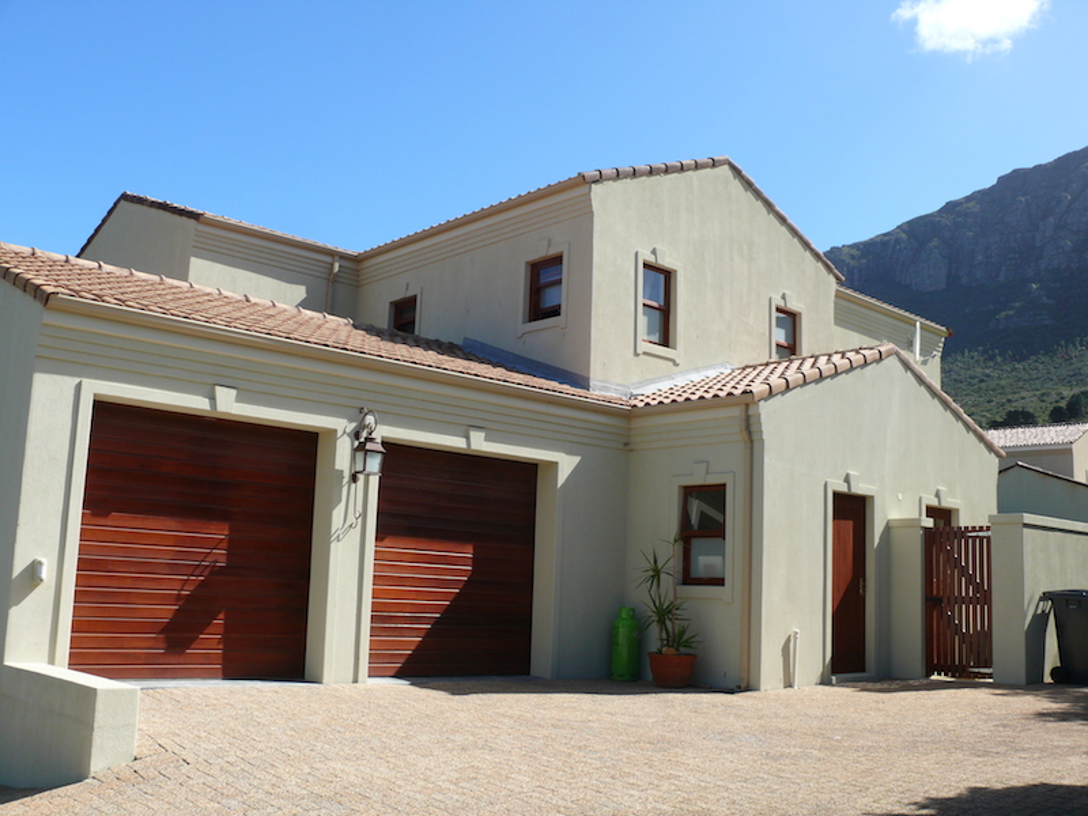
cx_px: 544
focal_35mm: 35
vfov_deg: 40.7
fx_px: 1100
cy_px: 408
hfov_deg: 52.6
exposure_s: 1/400
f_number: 5.6
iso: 100
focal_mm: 7.4
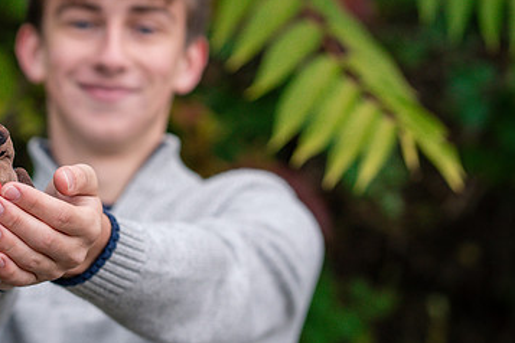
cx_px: 143
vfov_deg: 9.9
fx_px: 1974
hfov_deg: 14.8
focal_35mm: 138
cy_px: 146
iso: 640
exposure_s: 1/250
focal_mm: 85
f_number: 3.5
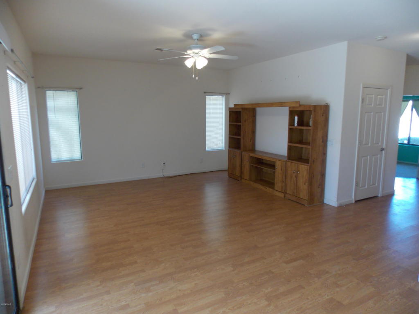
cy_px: 157
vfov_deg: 58.9
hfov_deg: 73.9
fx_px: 278
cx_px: 210
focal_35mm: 23
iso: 125
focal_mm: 4
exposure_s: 1/30
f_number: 3.1
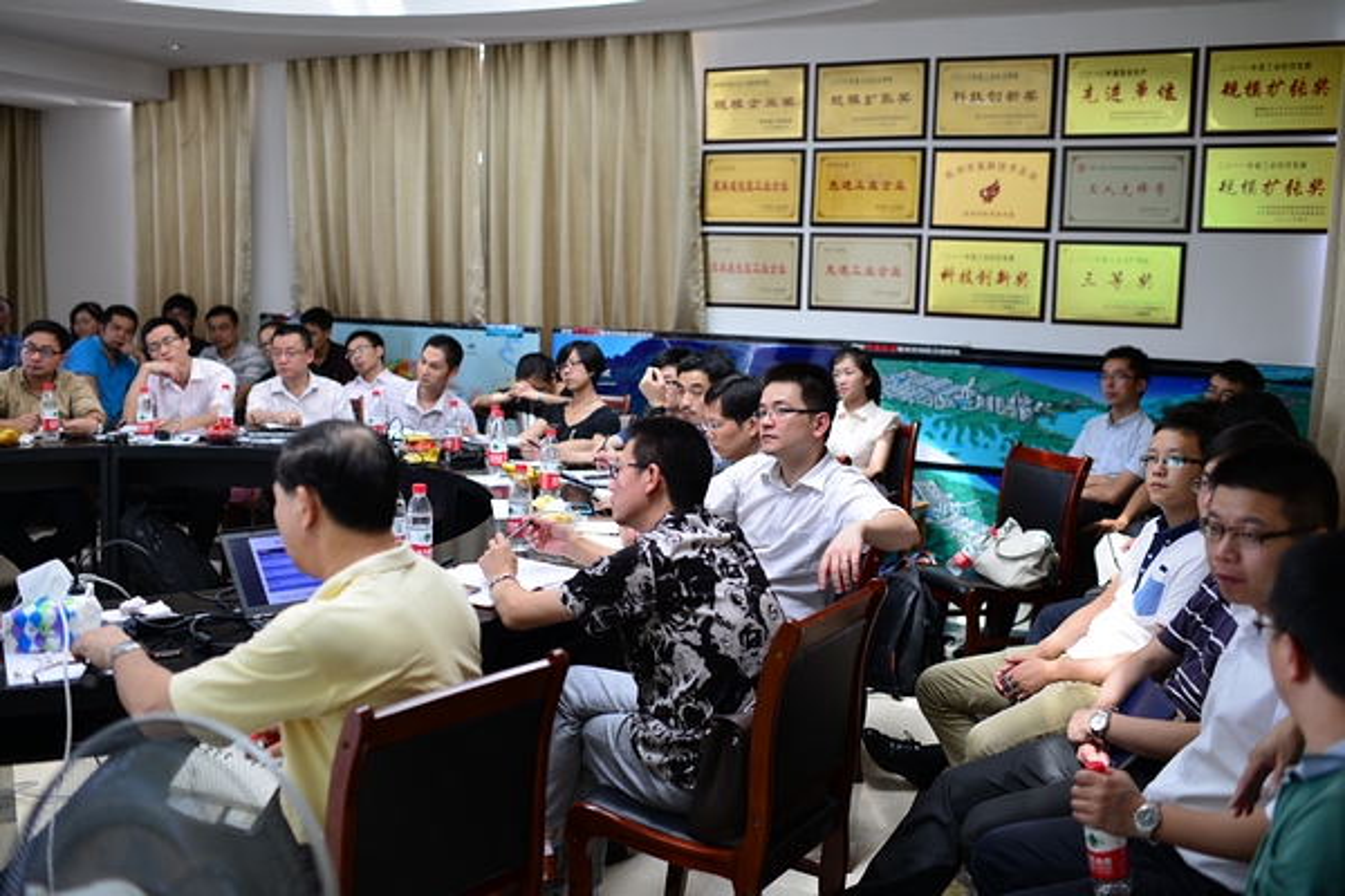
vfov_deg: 37.9
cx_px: 672
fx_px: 1308
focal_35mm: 35
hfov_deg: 54.4
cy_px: 448
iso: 160
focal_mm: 35
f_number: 2.2
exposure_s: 1/40
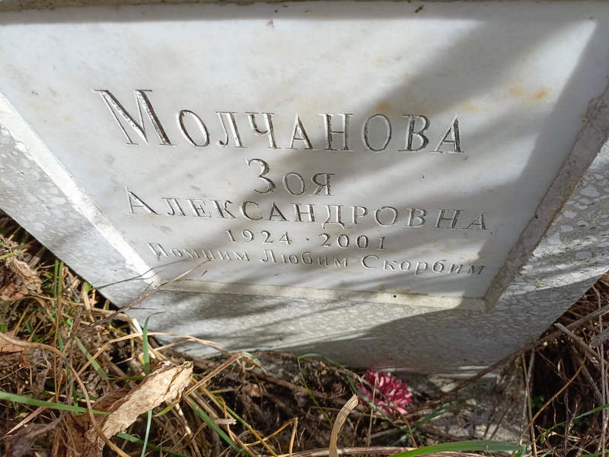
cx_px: 304
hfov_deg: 69.4
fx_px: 440
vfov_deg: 54.9
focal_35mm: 25
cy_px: 228
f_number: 1.69
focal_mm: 4.76
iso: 118
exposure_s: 1/572
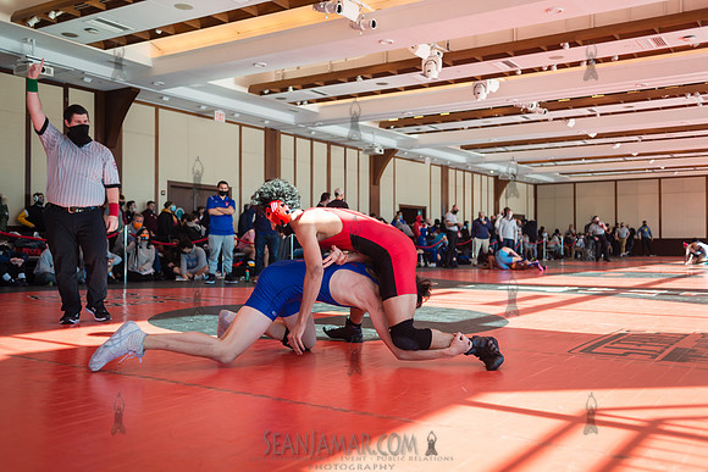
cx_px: 354
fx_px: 688
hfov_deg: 54.4
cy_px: 236
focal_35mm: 35
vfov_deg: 37.9
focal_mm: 35
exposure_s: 1/400
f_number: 3.2
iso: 400
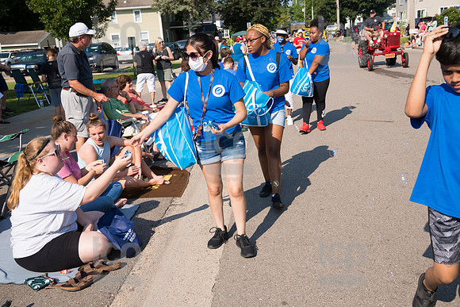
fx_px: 486
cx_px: 230
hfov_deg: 50.7
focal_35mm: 38
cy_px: 154
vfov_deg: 35.1
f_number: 6.3
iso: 320
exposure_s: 1/800
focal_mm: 38
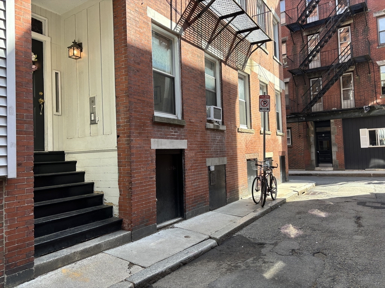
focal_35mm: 26
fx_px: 289
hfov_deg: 67.3
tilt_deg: +3.3
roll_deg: +1.7
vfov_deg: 53.1
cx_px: 192
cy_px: 144
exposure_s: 1/256
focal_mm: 5.96
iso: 40
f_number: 1.6
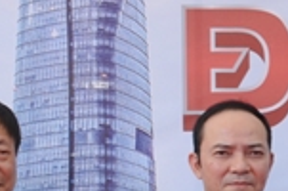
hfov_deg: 7.1
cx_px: 654
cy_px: 281
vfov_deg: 5.0
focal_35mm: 274
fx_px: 2190
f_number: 7.1
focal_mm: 27
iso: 200
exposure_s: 1/200
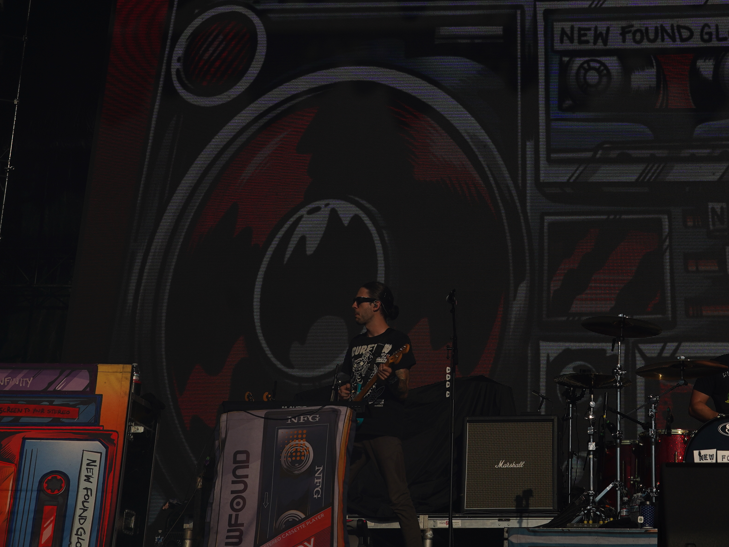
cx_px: 540
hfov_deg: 29.0
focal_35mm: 66
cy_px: 112
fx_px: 1390
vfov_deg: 22.0
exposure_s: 1/1600
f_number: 8
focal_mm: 36
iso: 100
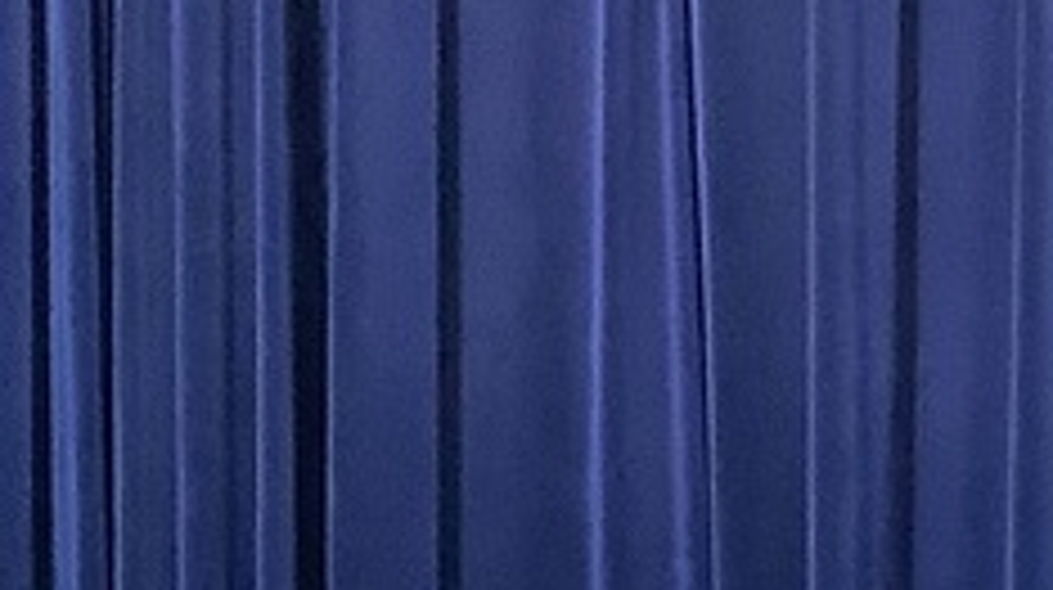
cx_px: 1120
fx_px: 4128
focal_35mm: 148
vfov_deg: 7.3
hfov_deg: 14.3
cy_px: 1680
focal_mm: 3.3
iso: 200
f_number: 2.4
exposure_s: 1/60
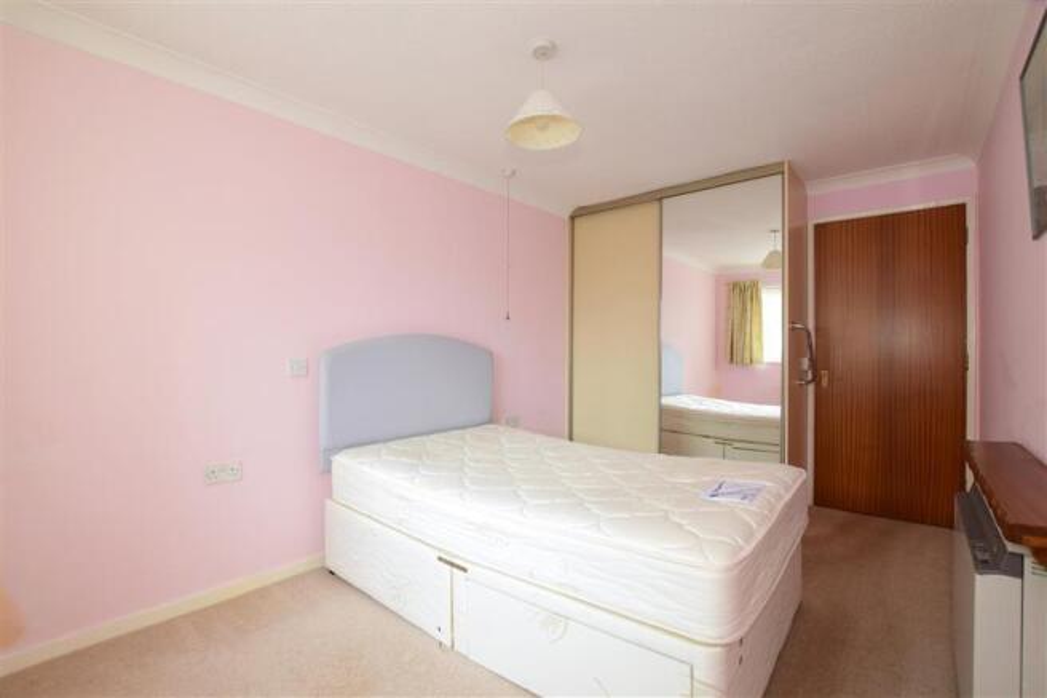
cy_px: 349
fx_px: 436
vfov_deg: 77.3
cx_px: 524
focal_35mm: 15
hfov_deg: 100.4
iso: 400
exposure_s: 1/2.5
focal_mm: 10
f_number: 14
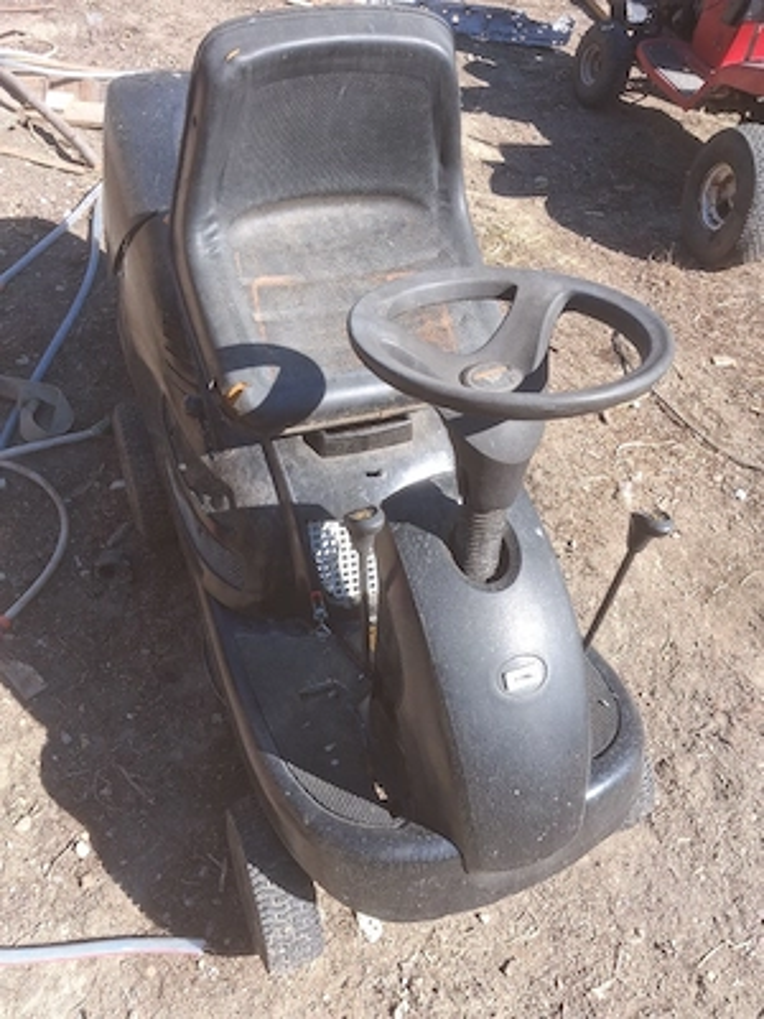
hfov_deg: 51.4
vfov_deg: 65.3
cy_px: 510
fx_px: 795
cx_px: 382
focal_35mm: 27
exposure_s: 1/159
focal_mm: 4
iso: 20
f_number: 1.8
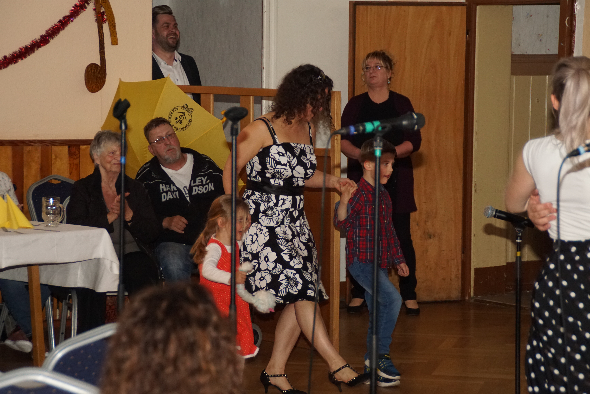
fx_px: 2458
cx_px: 295
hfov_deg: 13.7
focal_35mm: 150
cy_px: 197
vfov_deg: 9.1
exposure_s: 1/60
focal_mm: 100
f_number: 5.6
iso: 1600
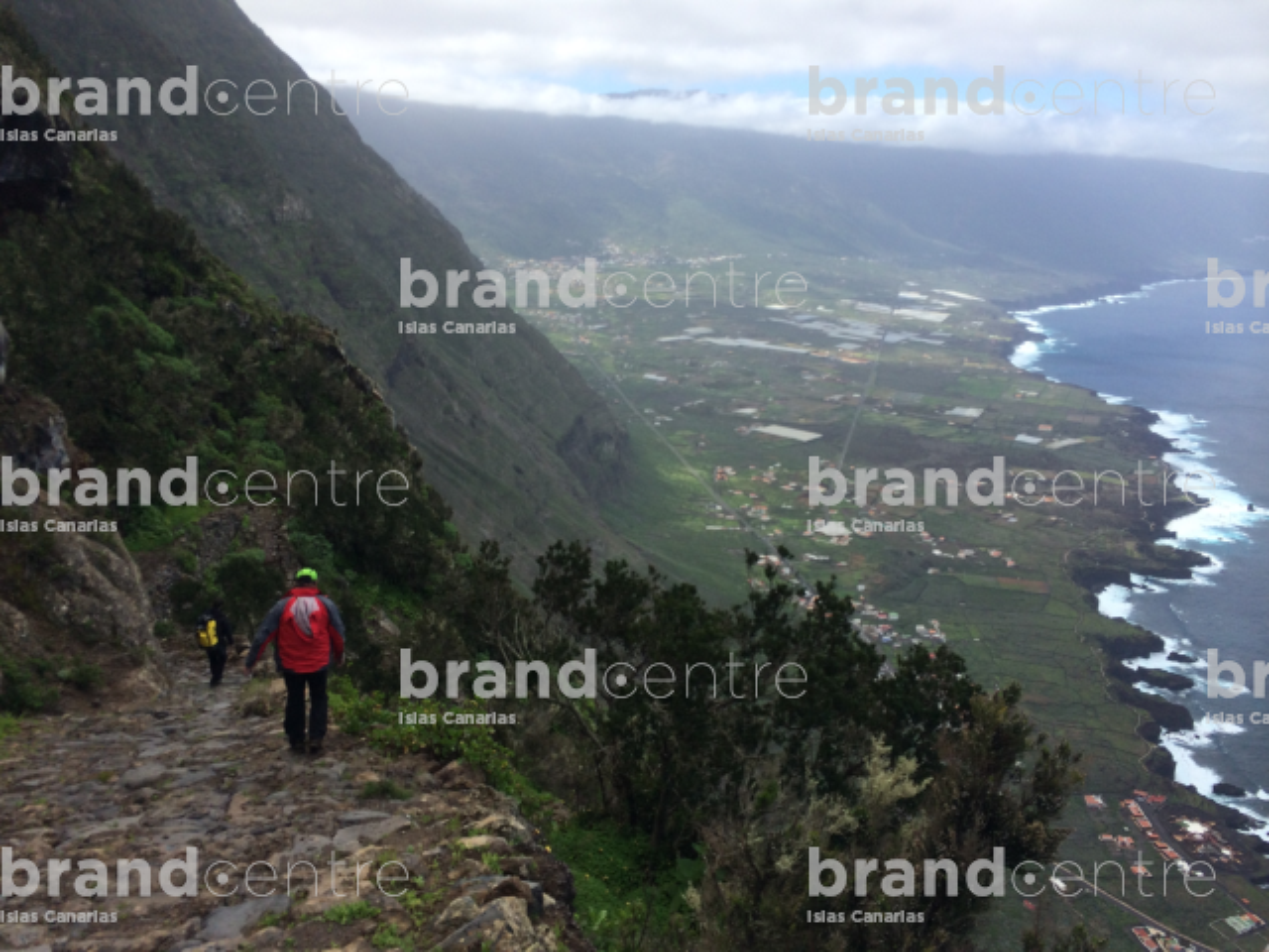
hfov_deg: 60.0
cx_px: 634
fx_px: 1100
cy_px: 476
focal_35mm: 30
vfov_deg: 46.8
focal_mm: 4.12
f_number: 2.2
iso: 32
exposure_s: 1/1520
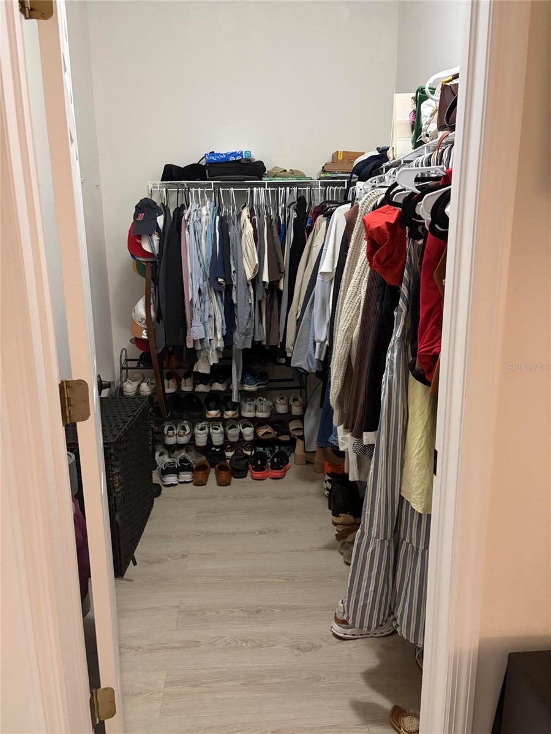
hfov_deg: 53.1
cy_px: 367
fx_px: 552
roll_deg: +0.7
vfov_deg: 67.3
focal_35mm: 26
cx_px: 276
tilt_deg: -13.0
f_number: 1.6
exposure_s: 1/30
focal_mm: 5.96
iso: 500
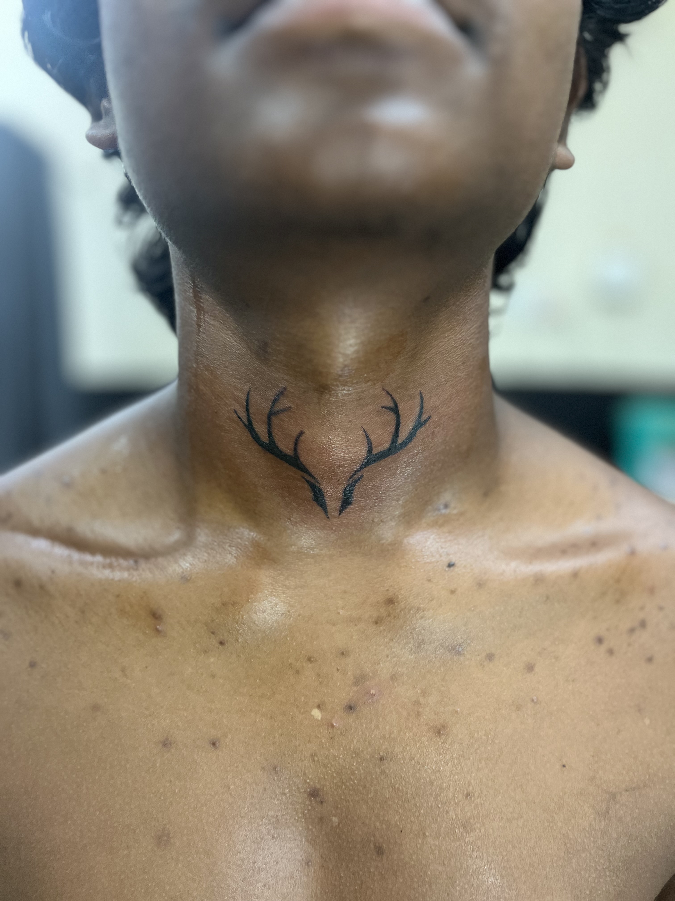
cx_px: 338
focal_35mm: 26
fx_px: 676
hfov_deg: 53.1
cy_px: 450
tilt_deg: -9.3
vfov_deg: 67.3
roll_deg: -1.6
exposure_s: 1/33
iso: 500
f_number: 1.6
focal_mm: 5.1
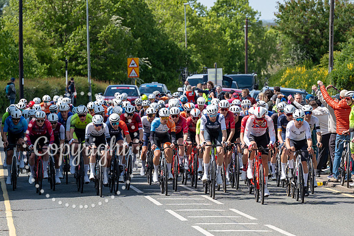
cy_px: 160
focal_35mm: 293
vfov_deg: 4.7
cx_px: 269
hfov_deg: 7.0
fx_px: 2879
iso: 320
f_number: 5.6
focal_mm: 176
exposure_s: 1/1000
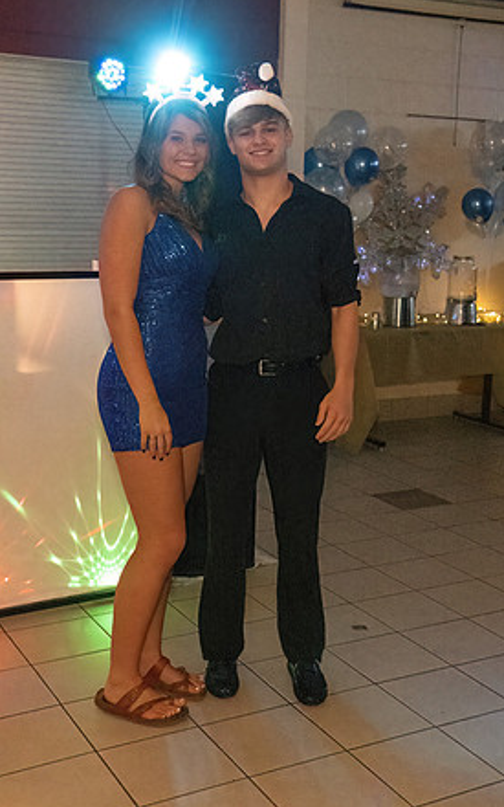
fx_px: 1055
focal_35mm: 48
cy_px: 404
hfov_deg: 26.9
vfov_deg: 41.8
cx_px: 273
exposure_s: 1/320
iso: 12800
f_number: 4
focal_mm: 31
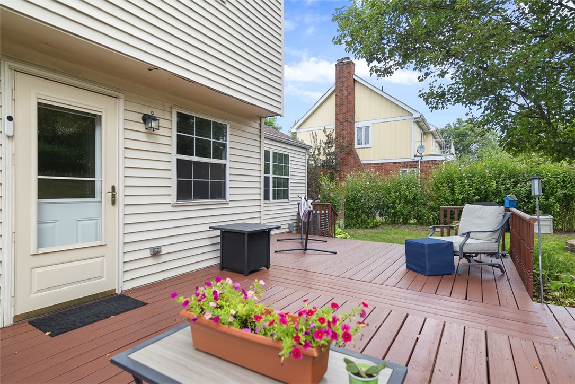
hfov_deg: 88.4
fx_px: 296
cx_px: 288
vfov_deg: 66.0
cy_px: 192
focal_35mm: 18
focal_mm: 18.5
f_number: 4
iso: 400
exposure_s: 1/250
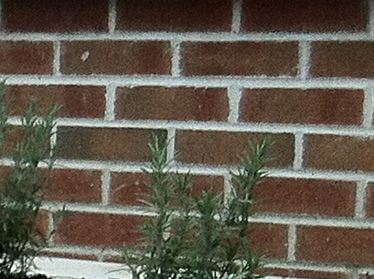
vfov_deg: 6.5
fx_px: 2394
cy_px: 503
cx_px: -669
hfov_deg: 7.9
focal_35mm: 222
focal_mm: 3.85
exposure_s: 1/121
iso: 80
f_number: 2.8
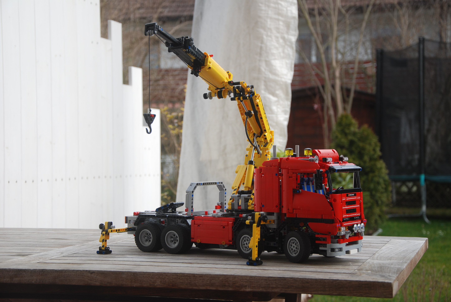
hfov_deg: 28.0
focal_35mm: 72
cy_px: 151
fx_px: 904
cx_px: 226
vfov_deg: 19.0
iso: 100
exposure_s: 1/200
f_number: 5
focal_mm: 48
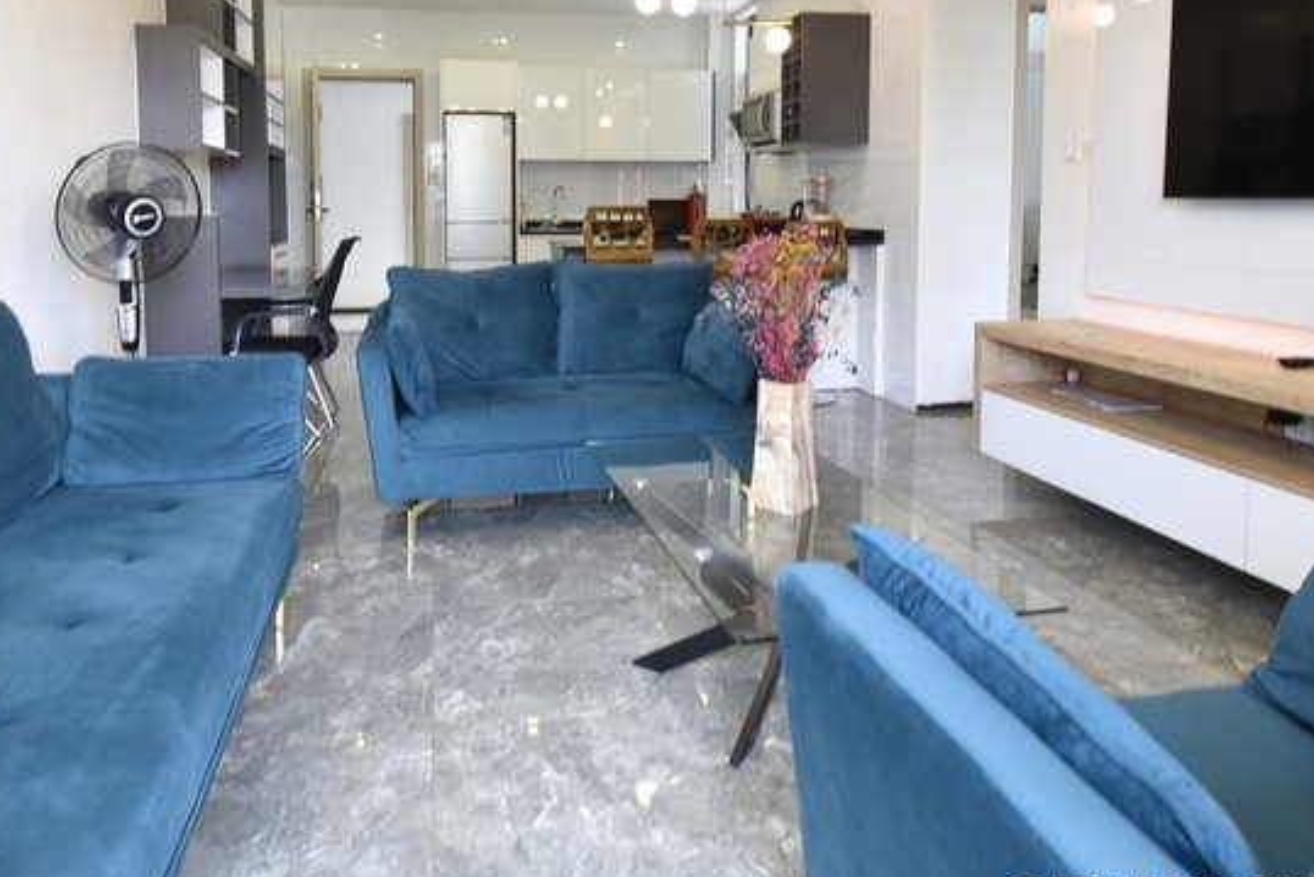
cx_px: 591
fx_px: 876
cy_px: 263
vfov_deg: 51.7
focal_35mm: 24
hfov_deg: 73.5
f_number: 8
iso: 160
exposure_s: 1/4
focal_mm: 10
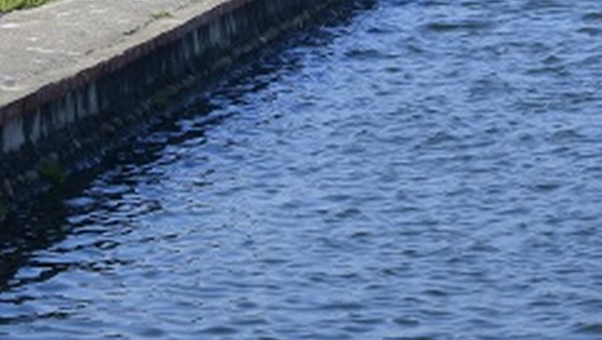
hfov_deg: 8.2
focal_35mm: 264
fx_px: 4217
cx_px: 280
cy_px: -18
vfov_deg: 4.6
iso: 160
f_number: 5.6
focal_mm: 30
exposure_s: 1/500
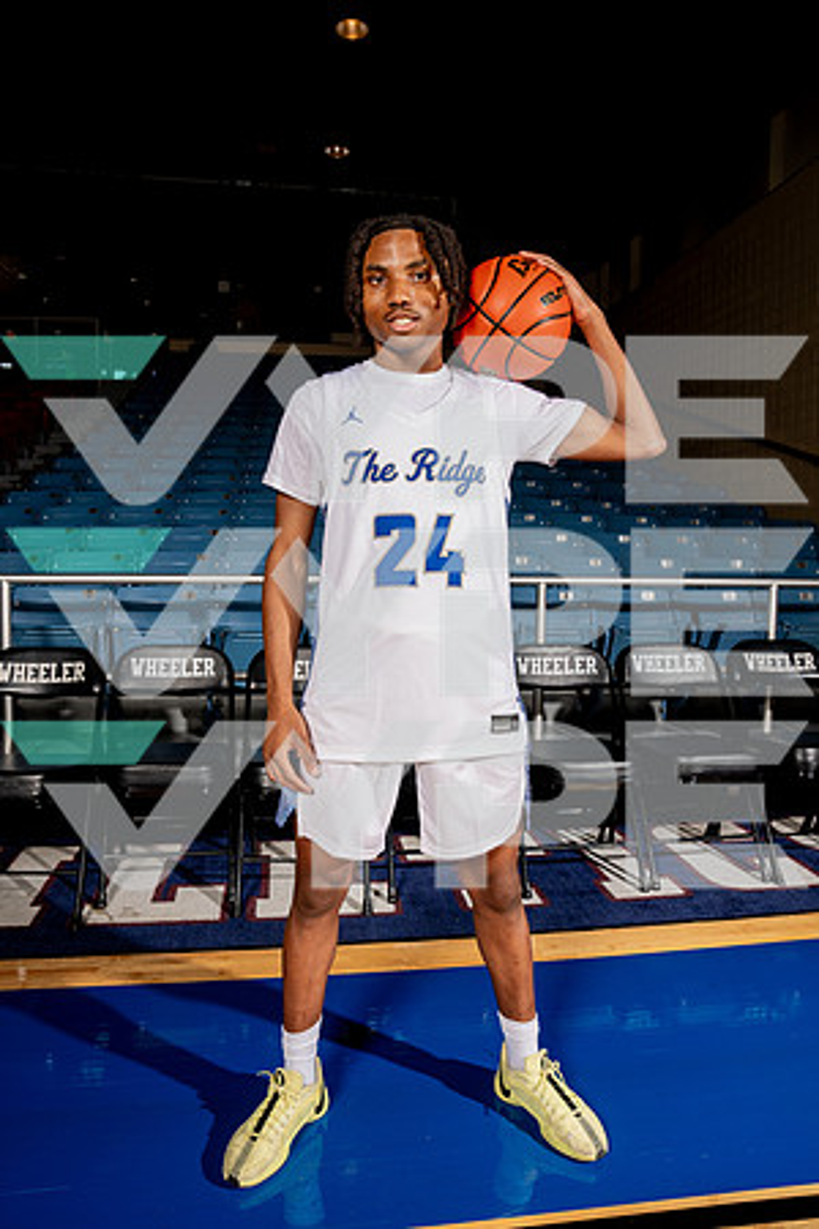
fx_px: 819
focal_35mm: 24
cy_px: 614
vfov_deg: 73.7
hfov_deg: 53.1
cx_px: 410
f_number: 7.1
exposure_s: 1/125
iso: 160
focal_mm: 24
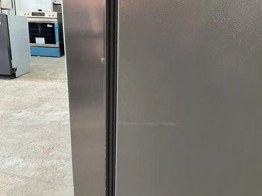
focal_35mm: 29
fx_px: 219
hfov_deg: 61.7
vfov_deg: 48.2
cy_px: 98
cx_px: 131
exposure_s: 1/60
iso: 200
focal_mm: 3
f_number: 1.8
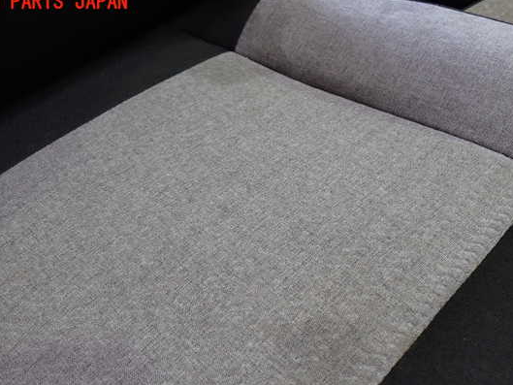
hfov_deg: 53.9
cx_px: 242
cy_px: 209
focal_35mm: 34
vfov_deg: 41.8
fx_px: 504
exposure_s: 1/30
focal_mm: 5.4
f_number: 2.3
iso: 250
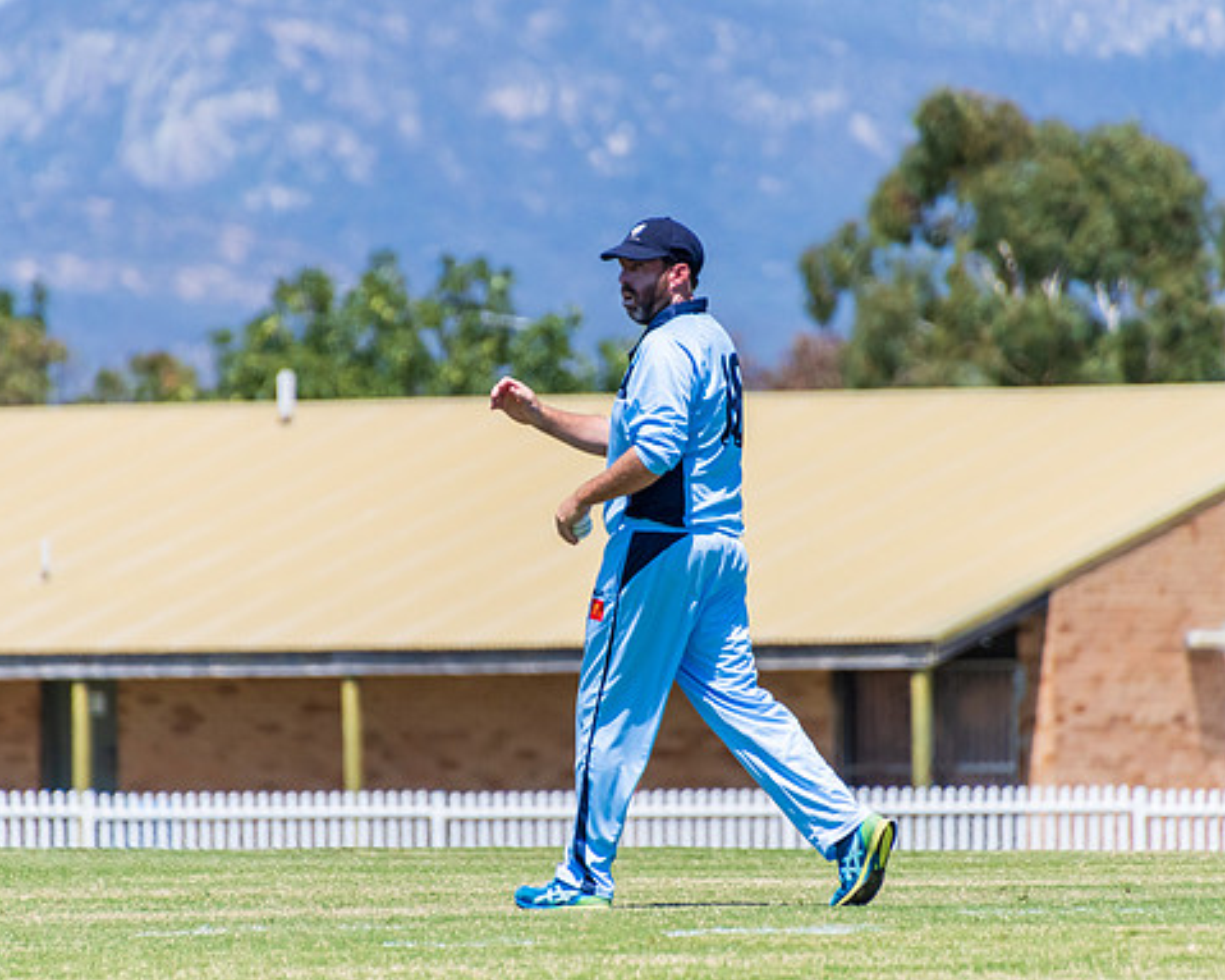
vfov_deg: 2.3
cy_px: 491
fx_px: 24685
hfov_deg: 2.8
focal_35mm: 681
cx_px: 563
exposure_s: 1/3200
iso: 400
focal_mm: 400
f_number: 6.3
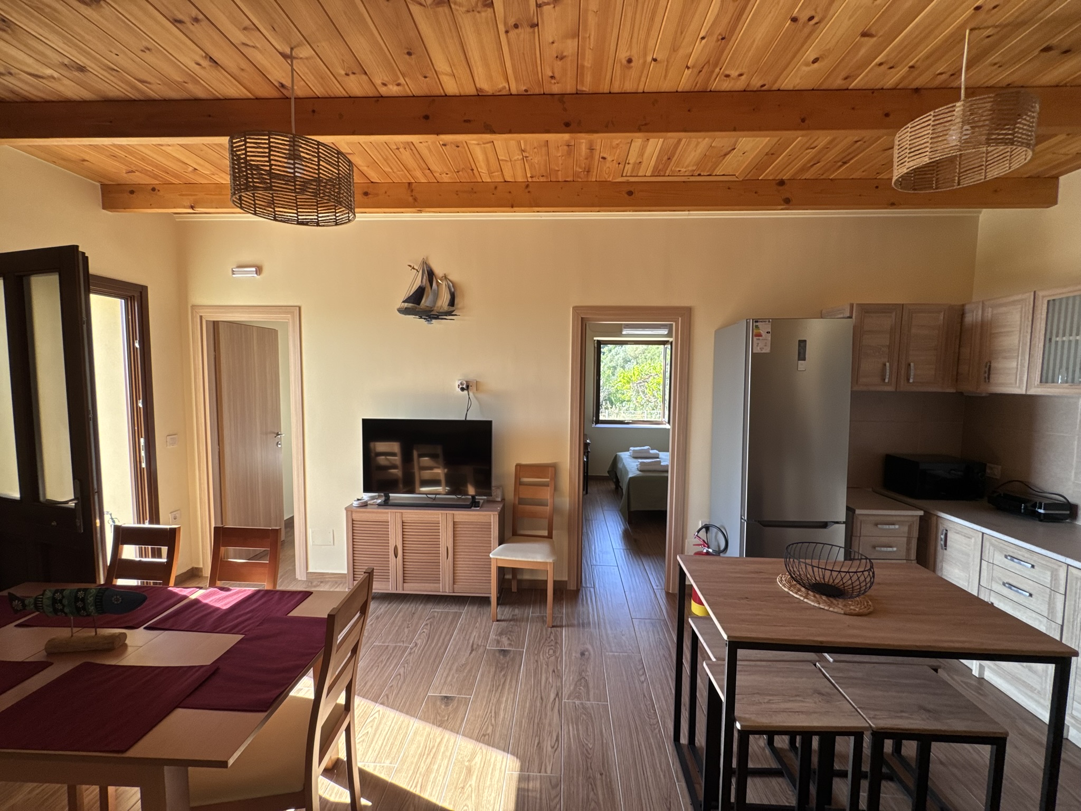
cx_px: 540
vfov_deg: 85.7
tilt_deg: -4.4
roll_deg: -0.9
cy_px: 406
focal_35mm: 14
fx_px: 437
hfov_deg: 102.1
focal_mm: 2.22
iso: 40
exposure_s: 1/99
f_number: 2.2
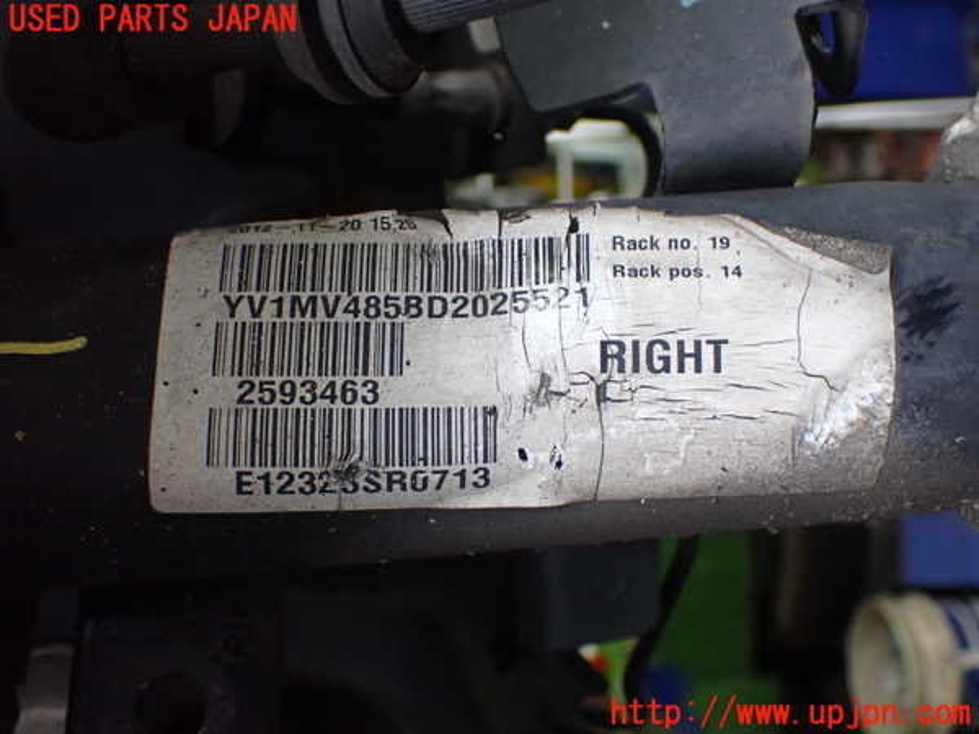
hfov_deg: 40.4
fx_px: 1329
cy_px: 367
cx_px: 490
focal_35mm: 47
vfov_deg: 30.9
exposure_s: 1/80
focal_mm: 8.4
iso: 800
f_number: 3.1
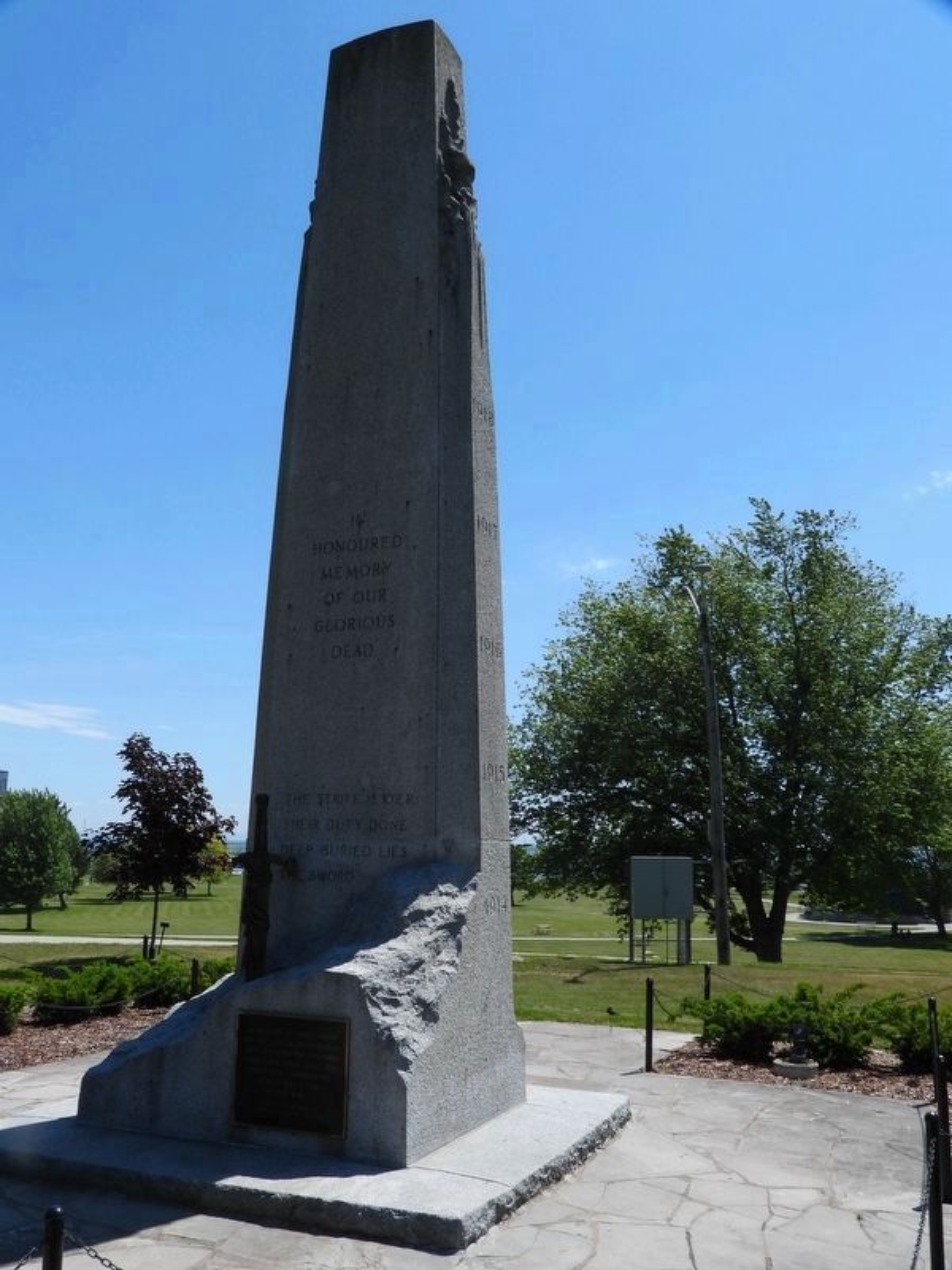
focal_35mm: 30
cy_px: 635
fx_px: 1100
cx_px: 476
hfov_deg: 46.8
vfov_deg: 60.0
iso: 100
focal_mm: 5.4
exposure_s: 1/1600
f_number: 3.2
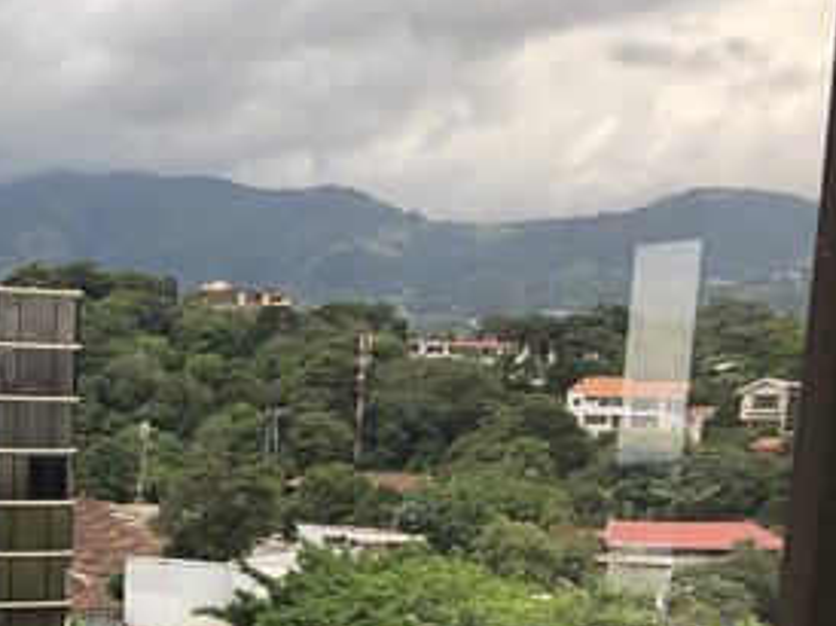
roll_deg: -0.1
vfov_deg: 21.4
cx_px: -93
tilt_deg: -8.3
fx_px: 1568
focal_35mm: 65
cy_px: 690
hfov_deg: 27.2
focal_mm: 3.99
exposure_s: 1/209
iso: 20
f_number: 1.8
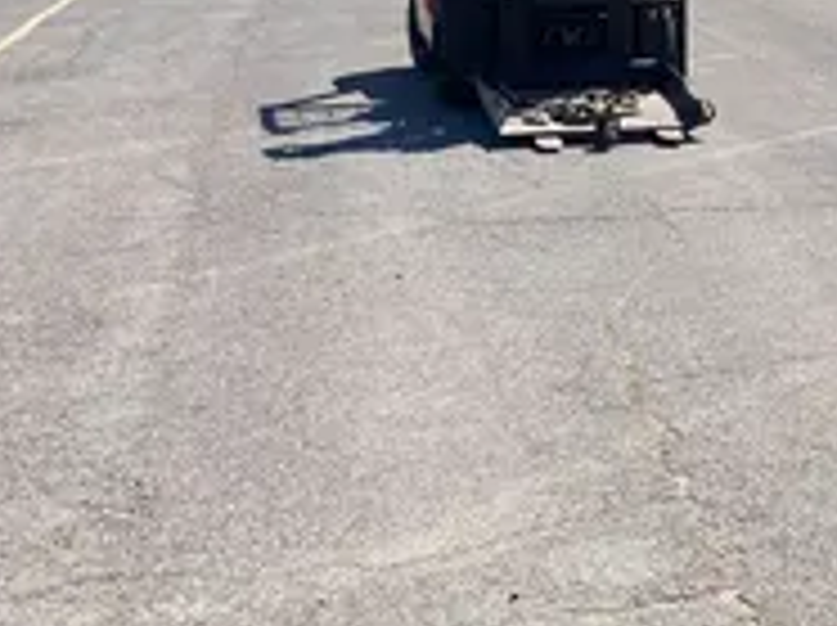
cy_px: 128
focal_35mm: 77
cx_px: 1215
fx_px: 1859
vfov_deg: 18.9
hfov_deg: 21.7
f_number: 1.8
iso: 32
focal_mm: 4.25
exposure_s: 1/2817
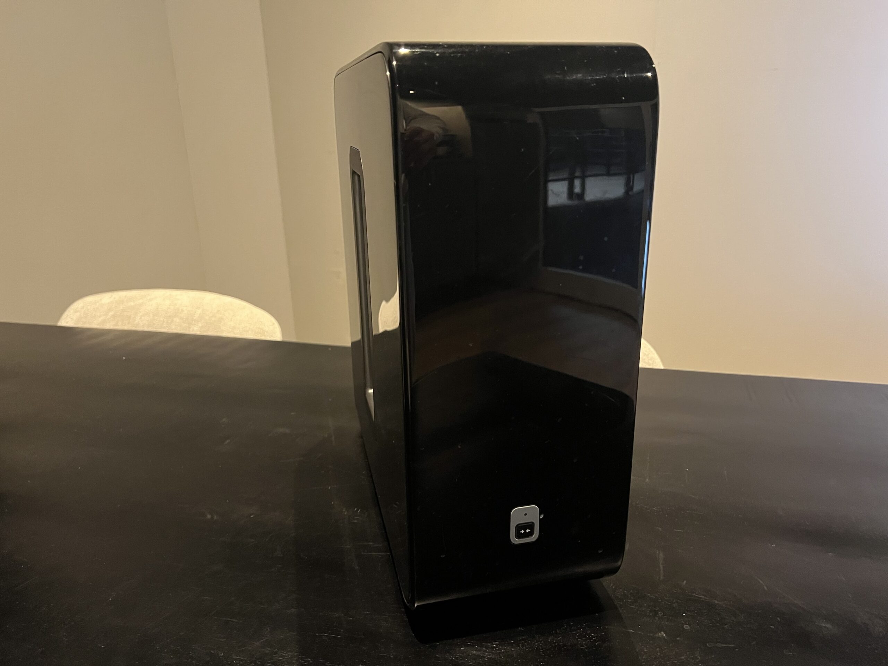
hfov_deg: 67.3
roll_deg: +1.5
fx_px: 667
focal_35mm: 26
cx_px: 444
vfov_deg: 53.1
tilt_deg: -18.8
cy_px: 333
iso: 640
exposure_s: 1/34
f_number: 1.5
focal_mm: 5.7
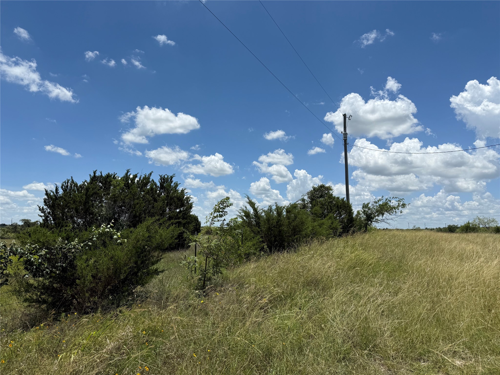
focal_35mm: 24
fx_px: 347
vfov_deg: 56.8
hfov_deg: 71.6
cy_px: 188
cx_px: 250
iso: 80
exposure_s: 1/8130
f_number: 1.78
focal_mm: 6.76
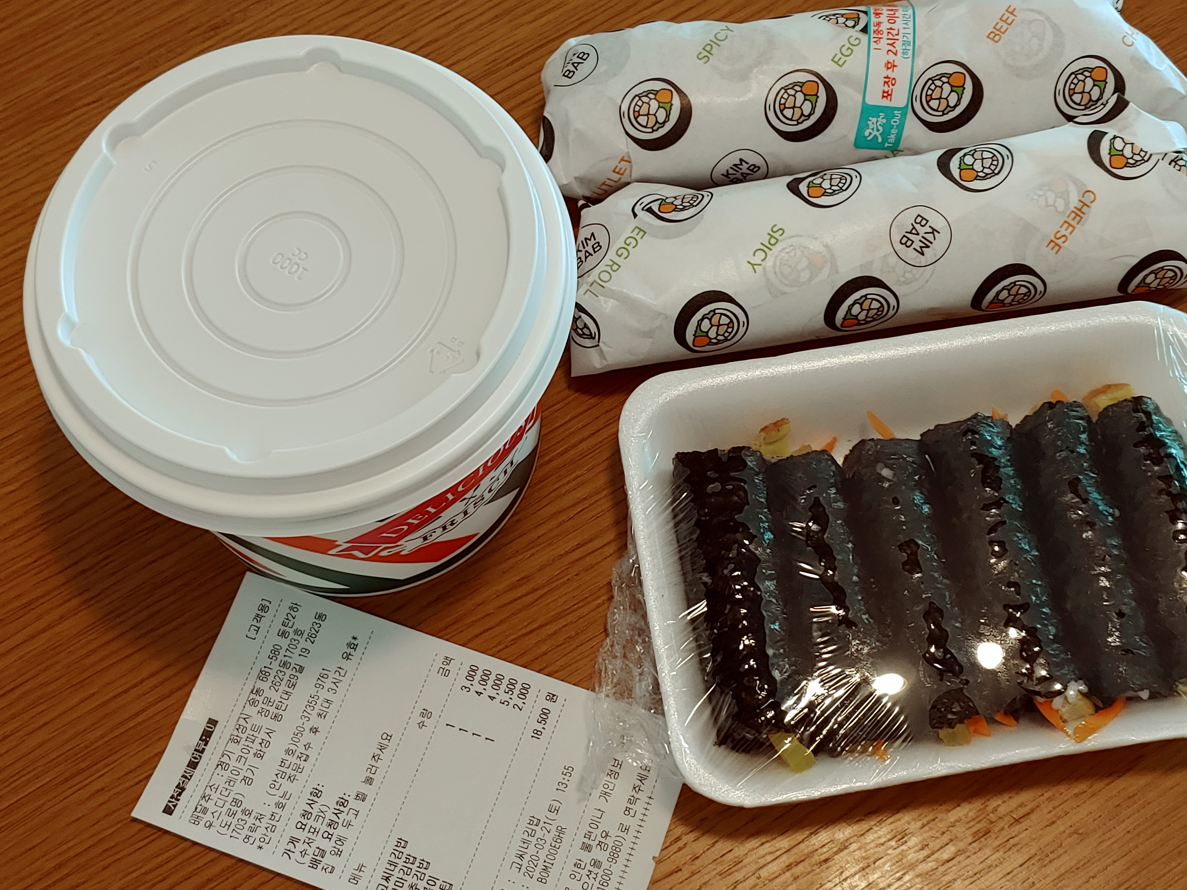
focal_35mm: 47
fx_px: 1612
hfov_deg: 40.4
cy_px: 445
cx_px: 594
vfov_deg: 30.9
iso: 100
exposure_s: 1/60
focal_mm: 4.23
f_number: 1.5
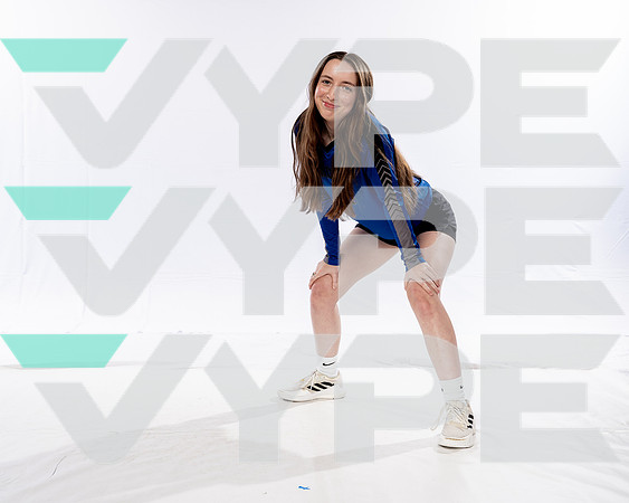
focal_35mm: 45
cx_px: 314
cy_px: 252
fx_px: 838
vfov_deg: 33.4
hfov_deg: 41.1
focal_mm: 40
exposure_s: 1/250
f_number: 5.6
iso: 160
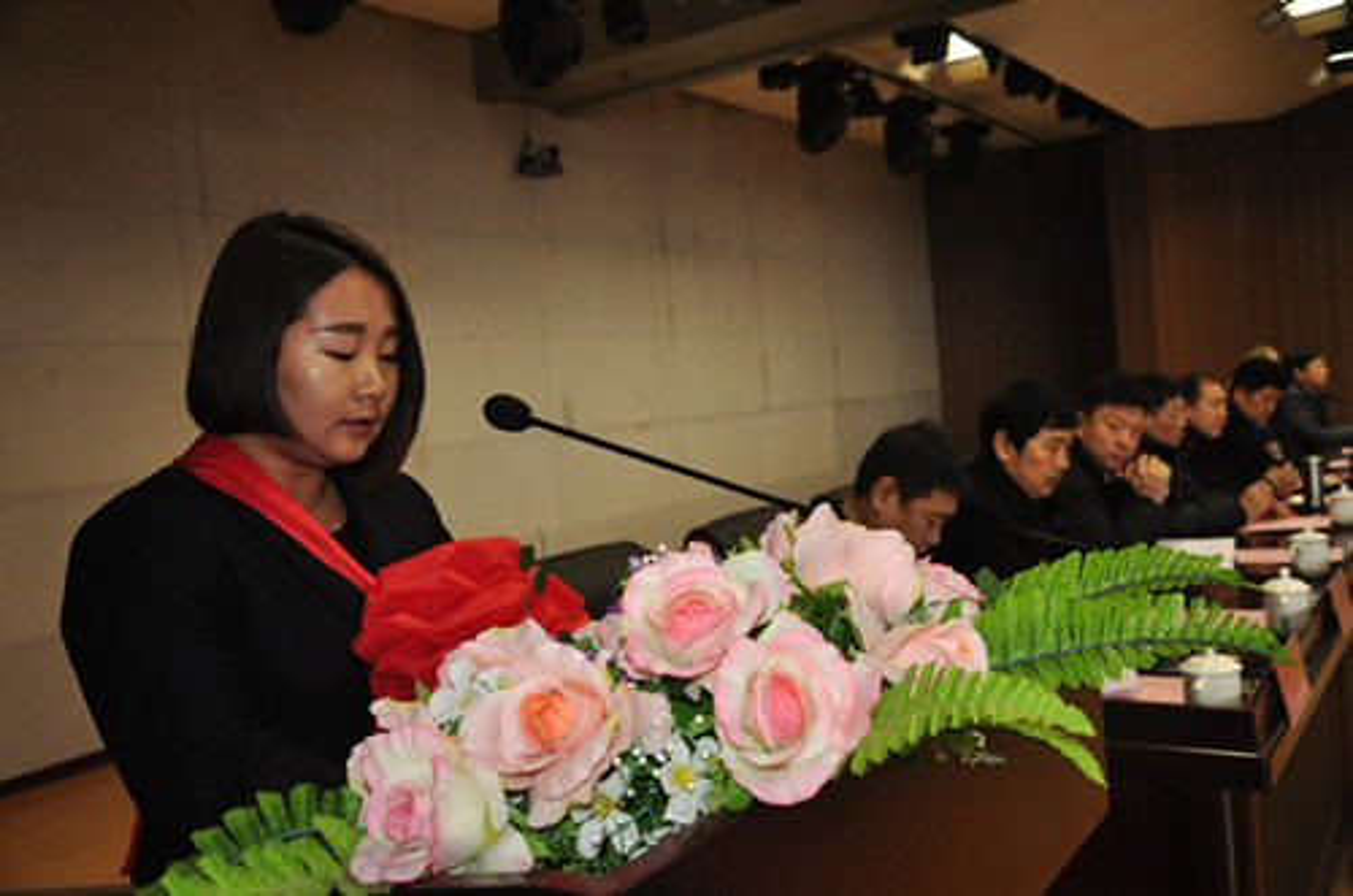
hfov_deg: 57.3
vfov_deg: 39.8
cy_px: 448
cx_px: 676
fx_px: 1237
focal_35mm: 33
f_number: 4
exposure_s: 1/60
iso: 800
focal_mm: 22
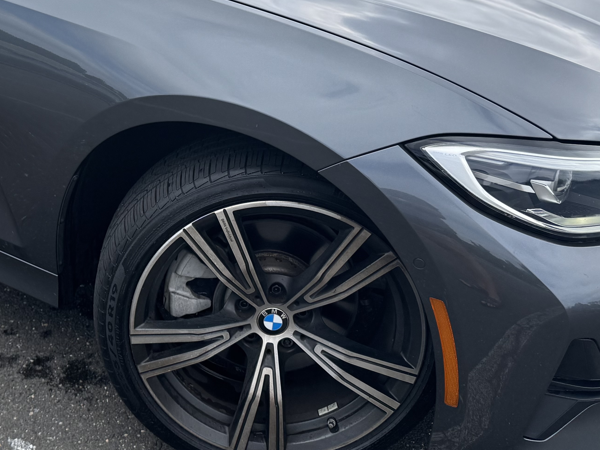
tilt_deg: -19.5
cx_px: 88
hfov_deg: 34.6
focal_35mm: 53
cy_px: 62
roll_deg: +0.6
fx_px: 919
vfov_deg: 26.8
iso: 80
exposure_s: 1/3802
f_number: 1.78
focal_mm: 6.76
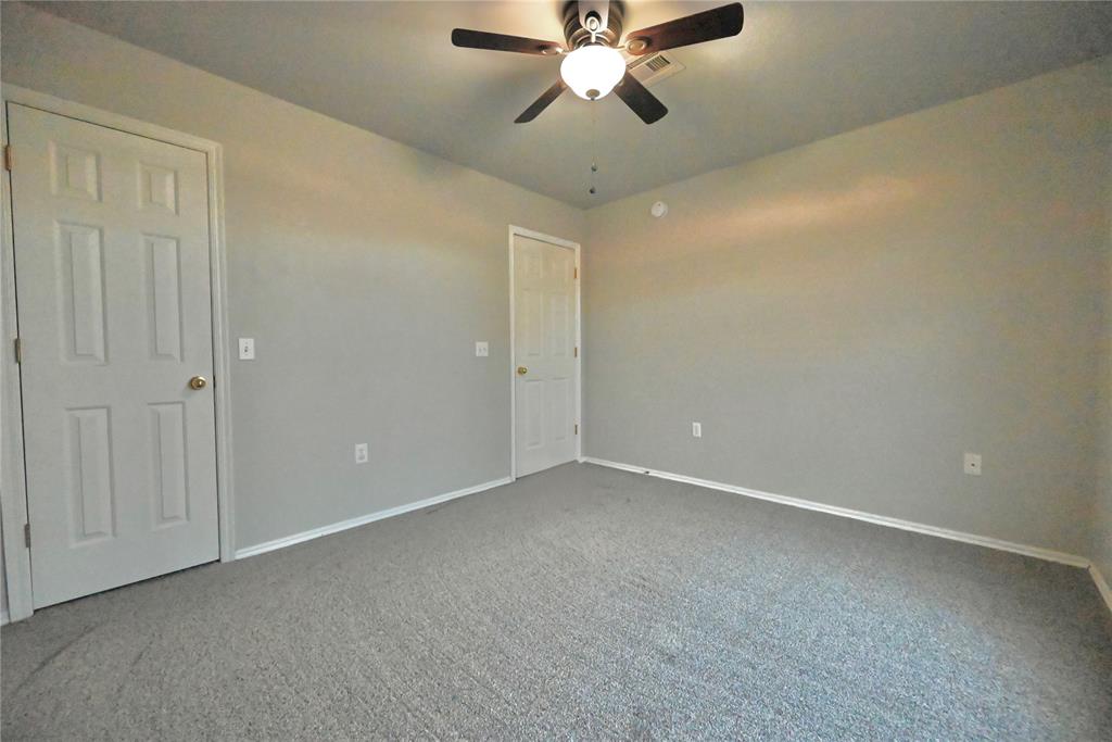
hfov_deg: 104.2
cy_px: 371
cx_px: 556
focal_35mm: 14
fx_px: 432
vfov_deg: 81.2
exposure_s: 1/1250
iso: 22800
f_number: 5.6
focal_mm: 14
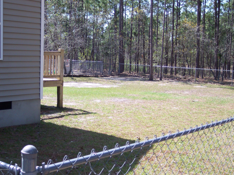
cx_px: 117
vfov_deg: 28.5
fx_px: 345
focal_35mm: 51
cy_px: 88
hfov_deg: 37.5
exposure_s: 1/700
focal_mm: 10.7
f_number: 3.4
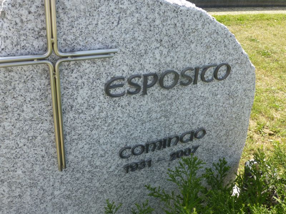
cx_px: 143
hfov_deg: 54.0
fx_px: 281
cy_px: 107
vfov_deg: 41.8
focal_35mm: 34
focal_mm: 6.1
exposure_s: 1/400
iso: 100
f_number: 3.7
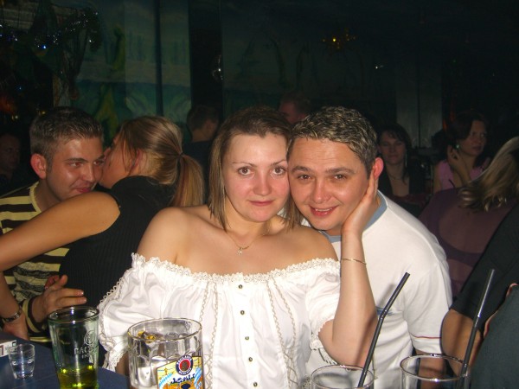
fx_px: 570
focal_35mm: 38
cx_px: 260
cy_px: 194
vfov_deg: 37.7
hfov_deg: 49.0
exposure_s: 1/60
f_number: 2.8
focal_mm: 7.9
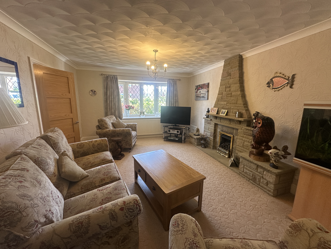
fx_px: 134
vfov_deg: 85.7
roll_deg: -1.1
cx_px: 166
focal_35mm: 14
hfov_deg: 102.1
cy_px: 124
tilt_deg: -9.7
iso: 160
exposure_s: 1/100
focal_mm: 2.22
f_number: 2.2
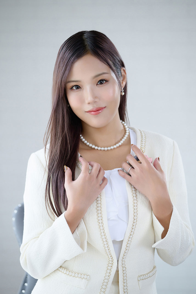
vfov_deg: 18.1
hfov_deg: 12.1
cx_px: 98
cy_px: 147
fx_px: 923
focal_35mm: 113
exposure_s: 1/160
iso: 640
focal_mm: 113
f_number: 2.7
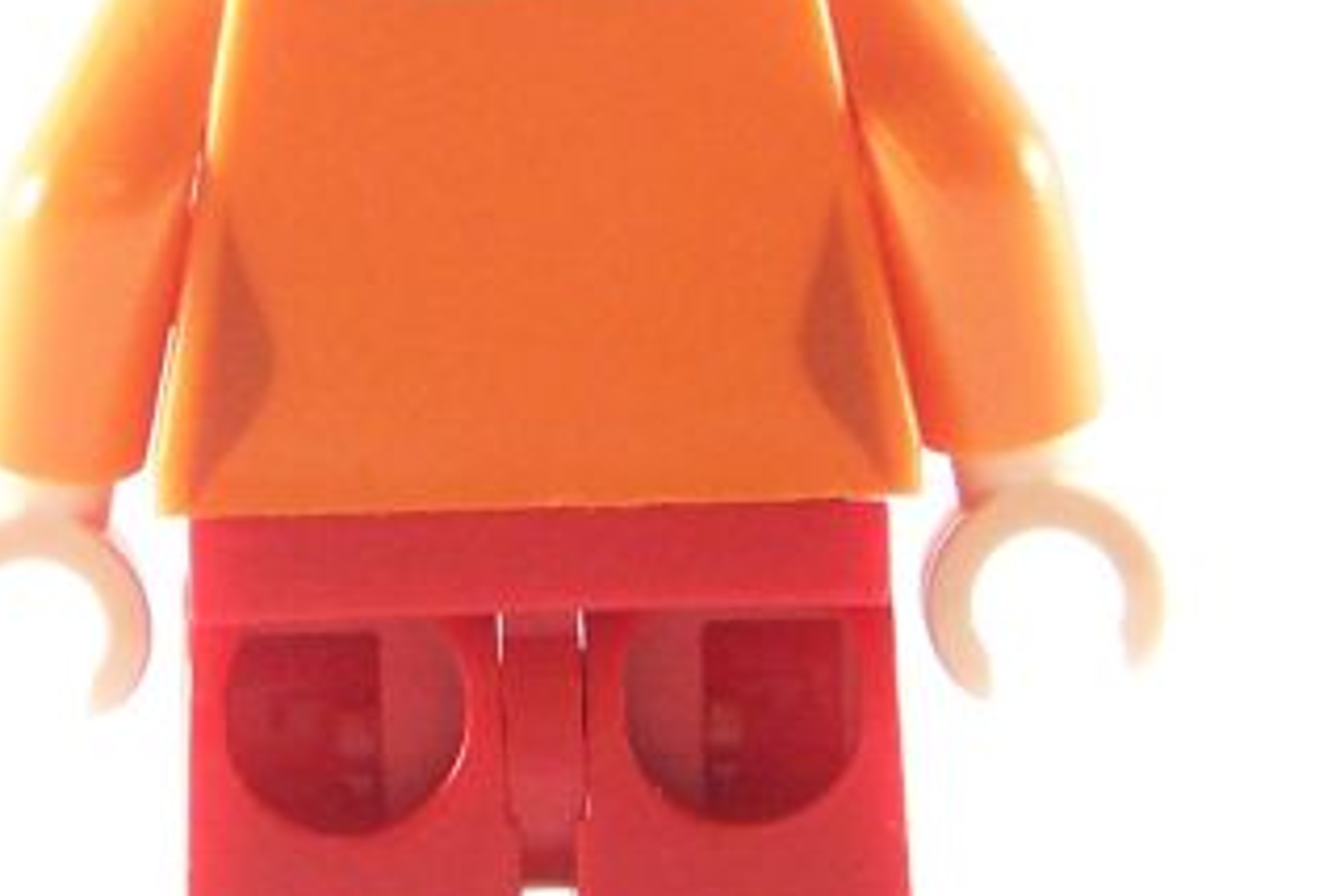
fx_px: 14492
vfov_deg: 3.5
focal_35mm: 389
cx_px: 561
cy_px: 151
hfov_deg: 5.3
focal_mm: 19.4
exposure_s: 1/20
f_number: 3.2
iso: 200
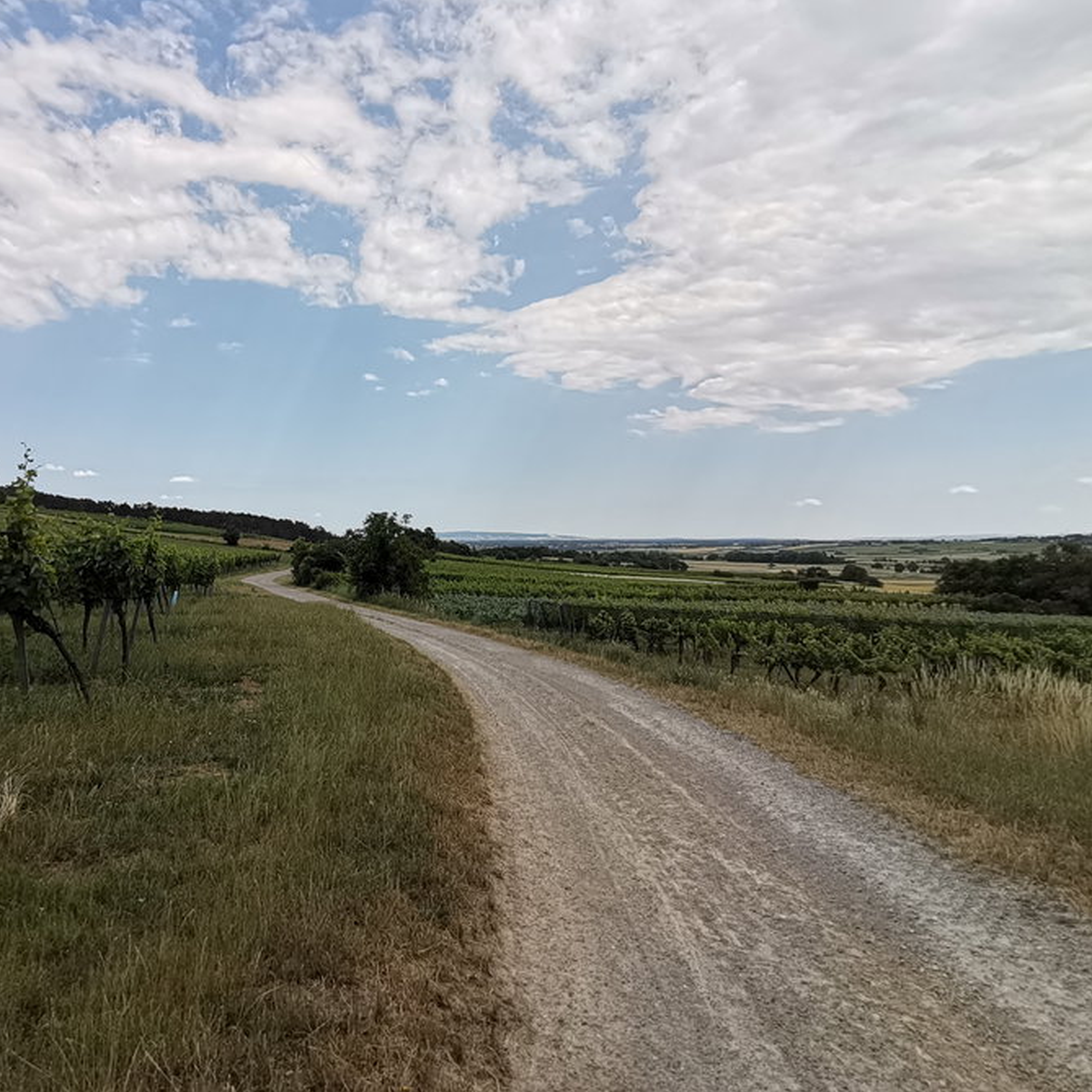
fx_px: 821
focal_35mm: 23
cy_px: 468
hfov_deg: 65.0
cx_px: 340
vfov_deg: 66.9
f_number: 2.4
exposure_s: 1/1718
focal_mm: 1.78
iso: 50
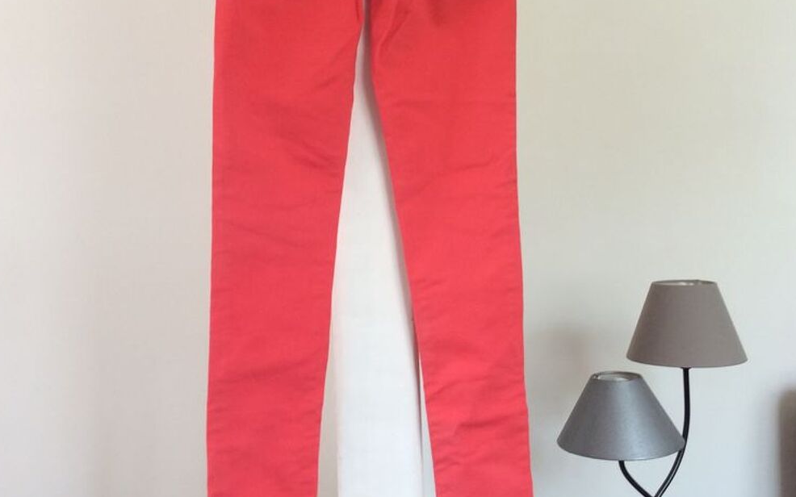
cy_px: 221
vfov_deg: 28.0
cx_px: 395
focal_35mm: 46
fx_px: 998
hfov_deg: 43.5
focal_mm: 3.3
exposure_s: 1/25
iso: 40
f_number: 2.4
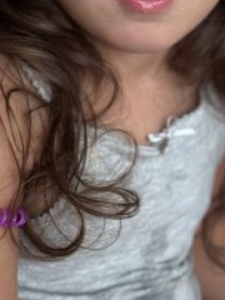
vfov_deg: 16.1
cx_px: 165
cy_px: 12
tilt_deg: -9.0
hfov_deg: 12.3
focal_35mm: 120
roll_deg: +4.4
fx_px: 1040
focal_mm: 6.76
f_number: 1.78
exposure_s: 1/100
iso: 80
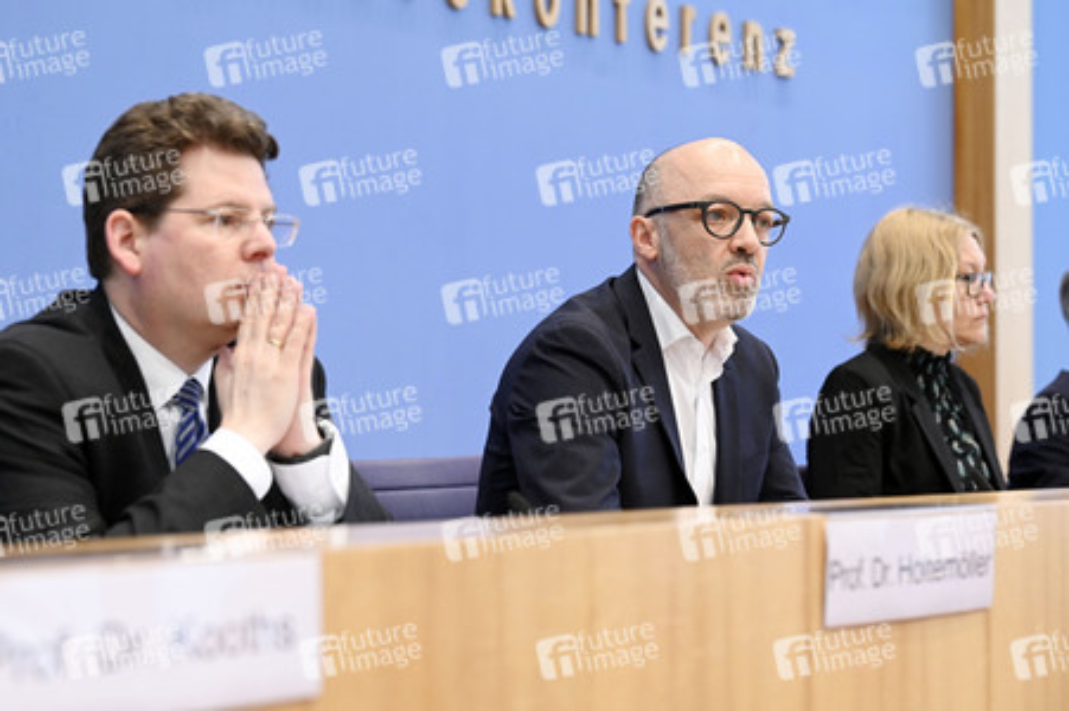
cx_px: 534
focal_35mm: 86
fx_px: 2552
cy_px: 356
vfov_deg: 15.9
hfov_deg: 23.7
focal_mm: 86
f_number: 5
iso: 3200
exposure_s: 1/500
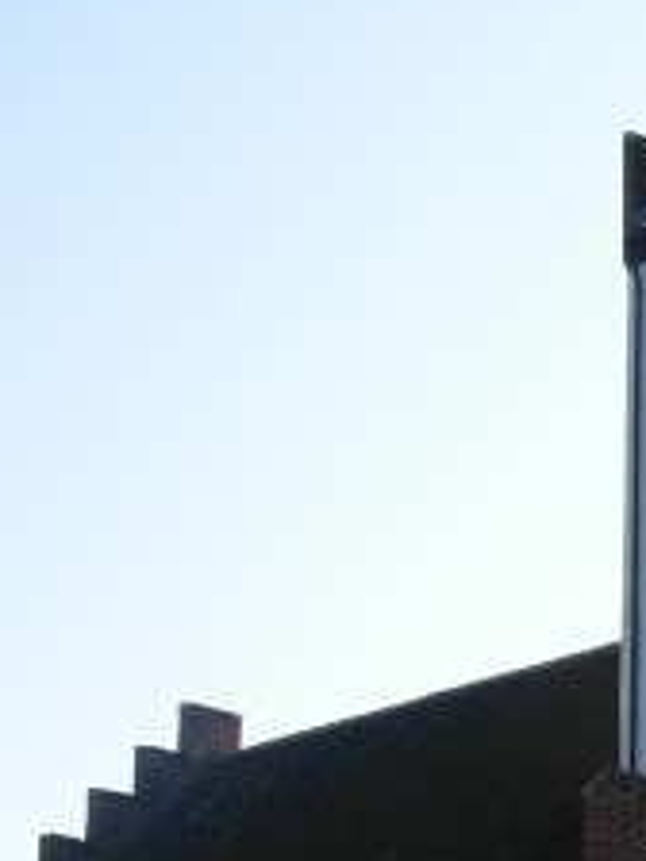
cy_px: 732
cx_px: 690
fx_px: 2264
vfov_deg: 21.2
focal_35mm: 91
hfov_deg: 15.8
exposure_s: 1/271
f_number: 5.4
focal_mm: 7.5
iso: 50
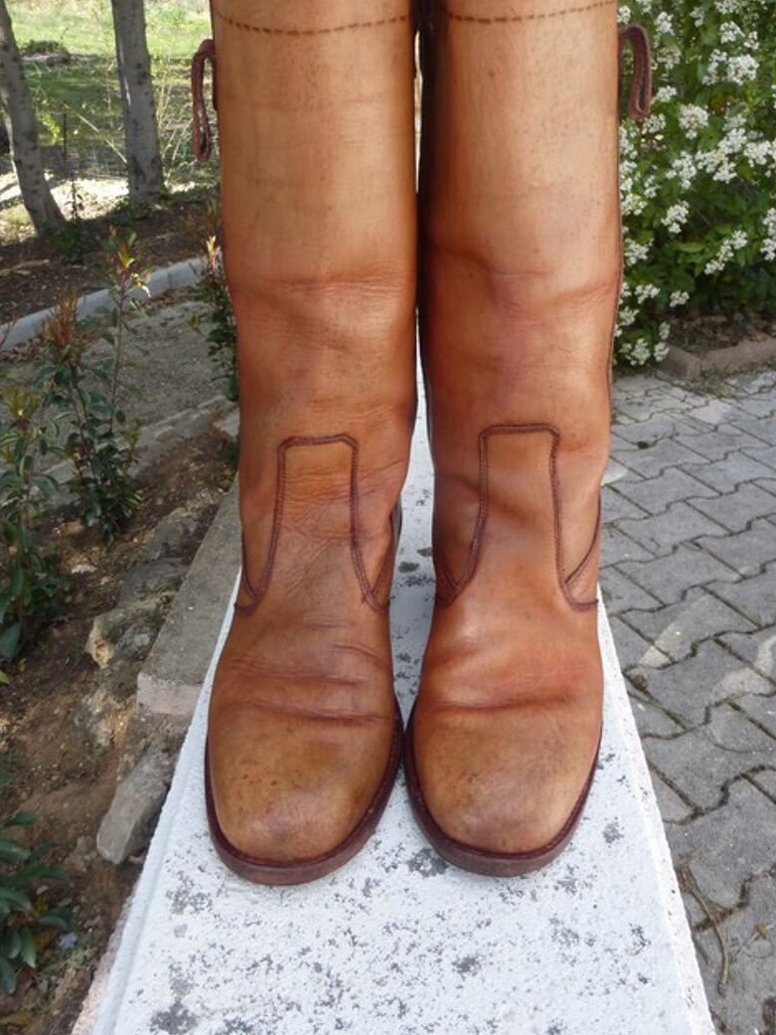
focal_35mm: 32
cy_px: 405
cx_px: 418
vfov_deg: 56.3
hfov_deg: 44.1
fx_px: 956
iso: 100
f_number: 4
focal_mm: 4.3
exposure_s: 1/125
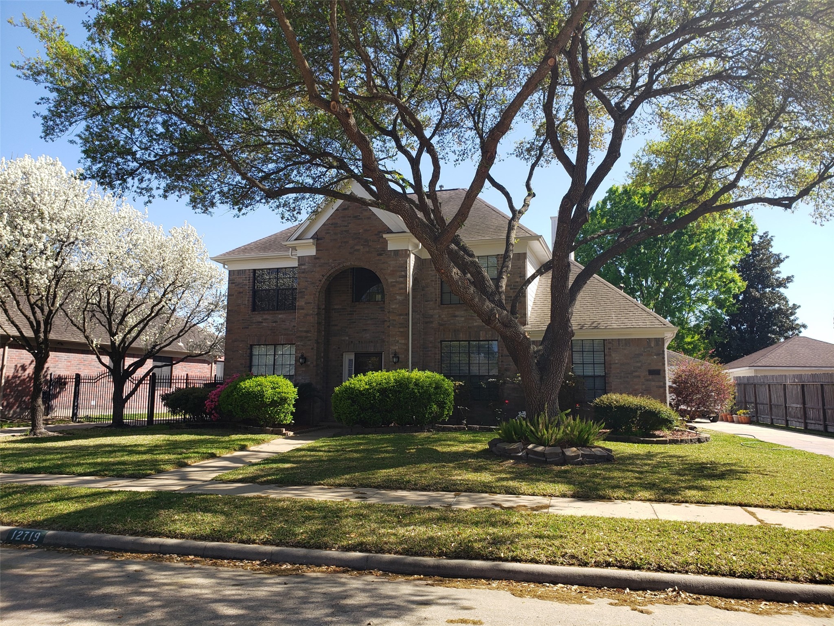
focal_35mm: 26
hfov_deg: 67.3
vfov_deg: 53.1
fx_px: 626
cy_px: 313
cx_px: 417
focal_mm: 4.3
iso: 50
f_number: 2.4
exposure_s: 1/686
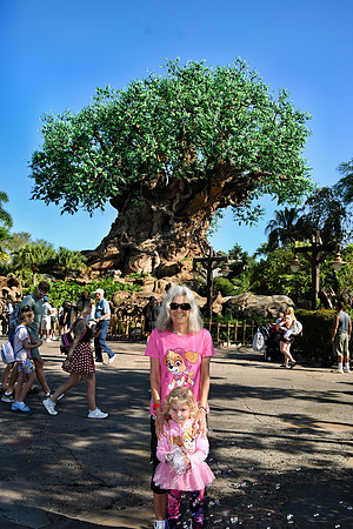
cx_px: 176
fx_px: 529
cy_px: 264
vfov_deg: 53.1
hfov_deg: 36.9
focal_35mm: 36
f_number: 7.1
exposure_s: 1/200
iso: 100
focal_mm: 24
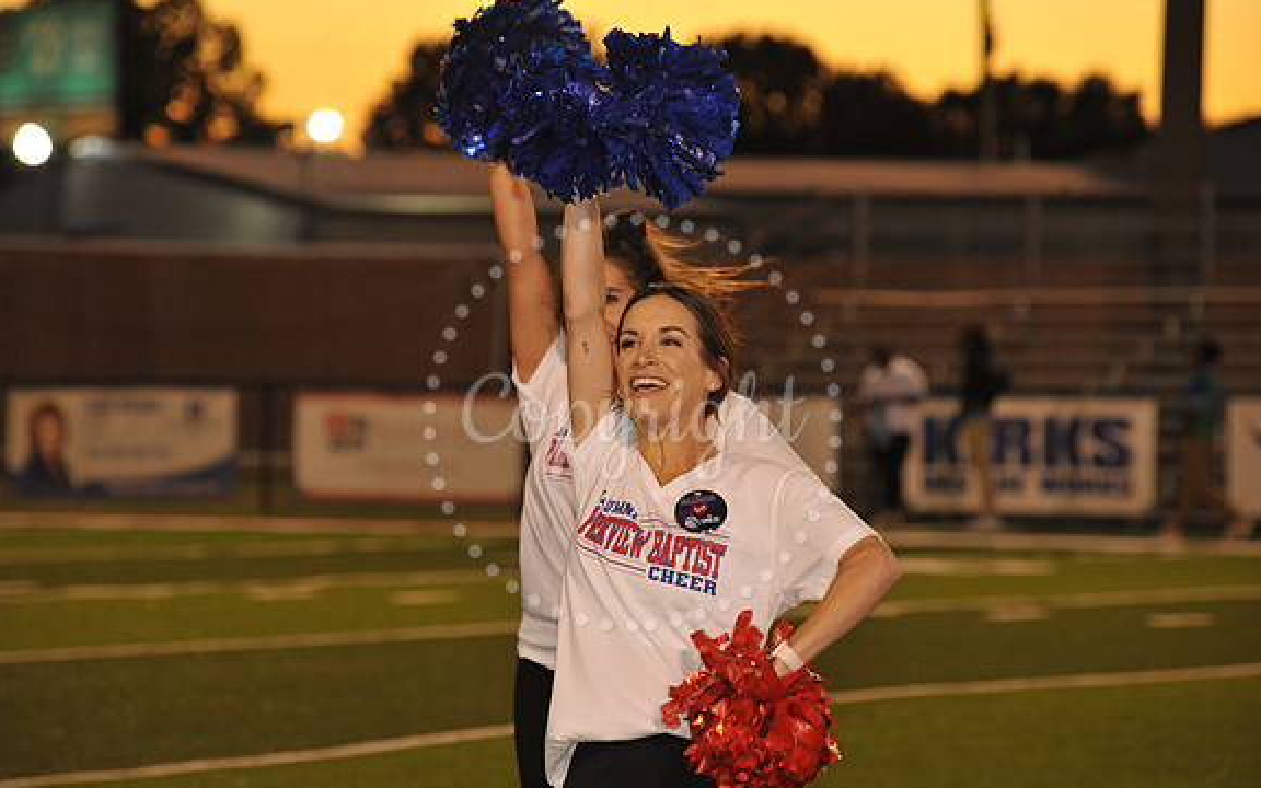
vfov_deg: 6.4
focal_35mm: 205
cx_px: 633
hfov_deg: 10.2
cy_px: 420
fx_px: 7045
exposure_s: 1/125
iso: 1600
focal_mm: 200
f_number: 7.1
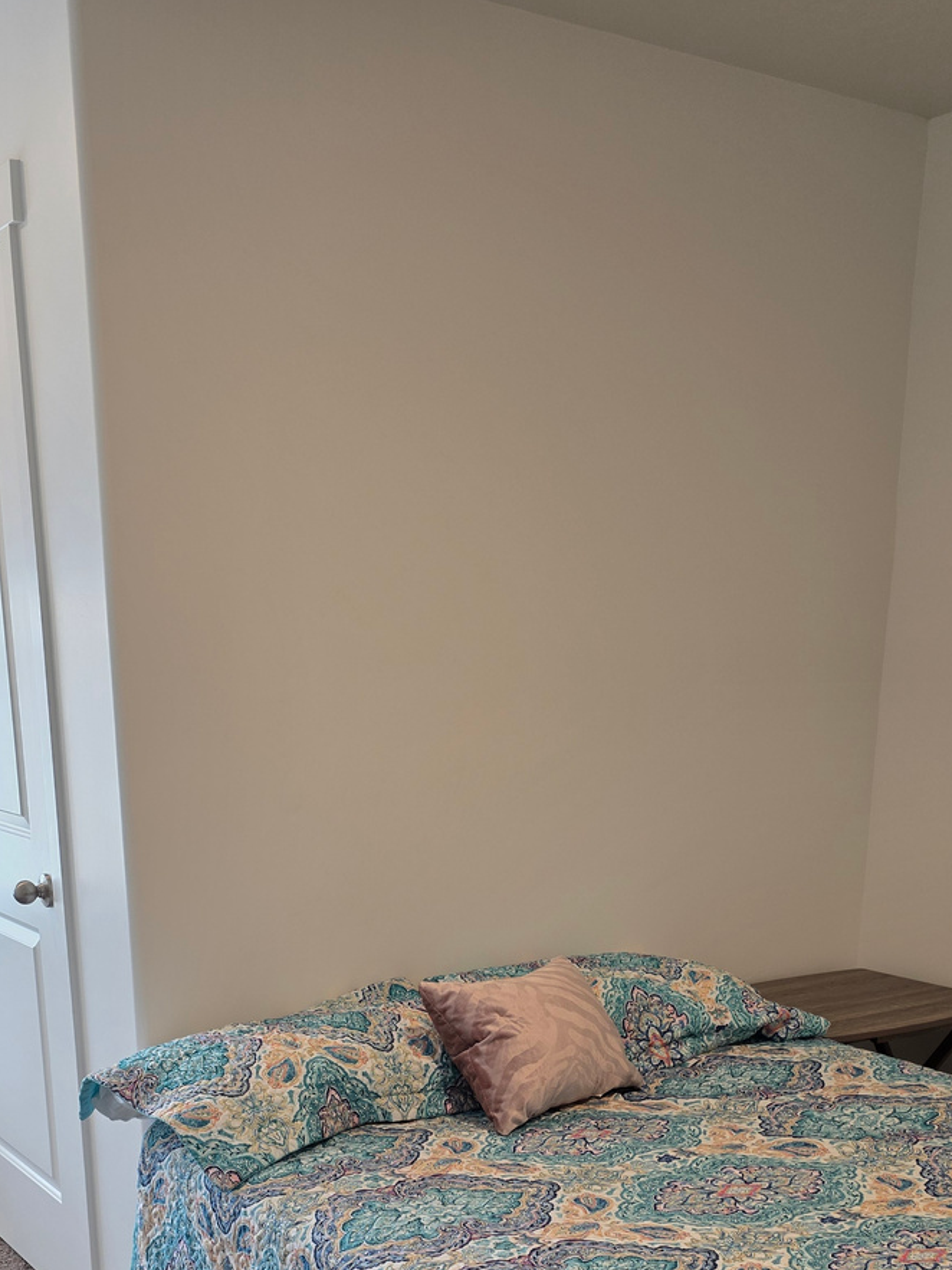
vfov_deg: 43.7
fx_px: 1467
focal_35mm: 40
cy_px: 1080
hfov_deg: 35.9
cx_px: 421
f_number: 1.7
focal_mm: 6.3
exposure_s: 1/120
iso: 100
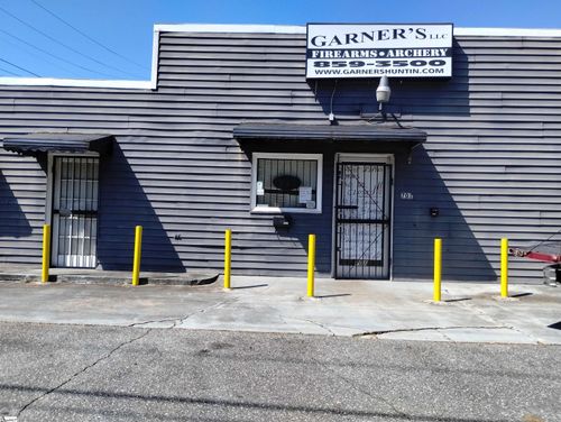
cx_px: 280
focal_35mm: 28
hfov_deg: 63.4
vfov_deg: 49.8
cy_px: 211
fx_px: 454
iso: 100
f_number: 1.8
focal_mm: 4.27
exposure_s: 1/513
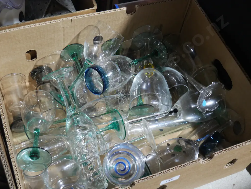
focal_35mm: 50
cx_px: 126
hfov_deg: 38.2
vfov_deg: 29.1
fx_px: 363
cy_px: 94
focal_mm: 25
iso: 1600
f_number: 5.3
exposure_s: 1/60
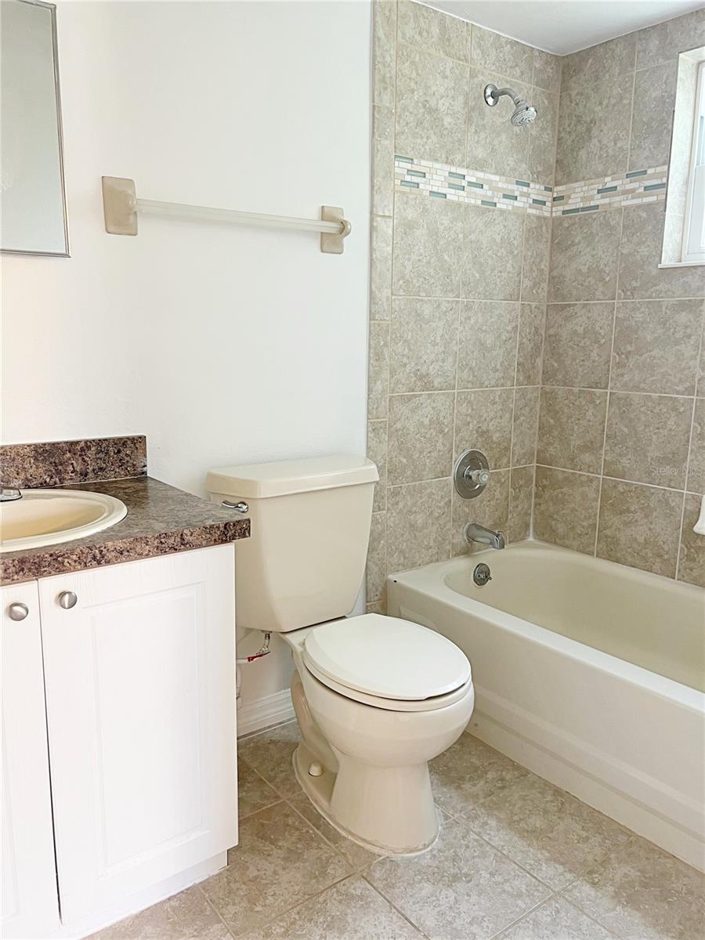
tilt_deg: -10.2
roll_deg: -0.3
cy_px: 470
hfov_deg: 53.1
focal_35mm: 26
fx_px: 706
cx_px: 352
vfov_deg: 67.3
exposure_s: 1/60
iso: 100
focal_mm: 5.7
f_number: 1.5
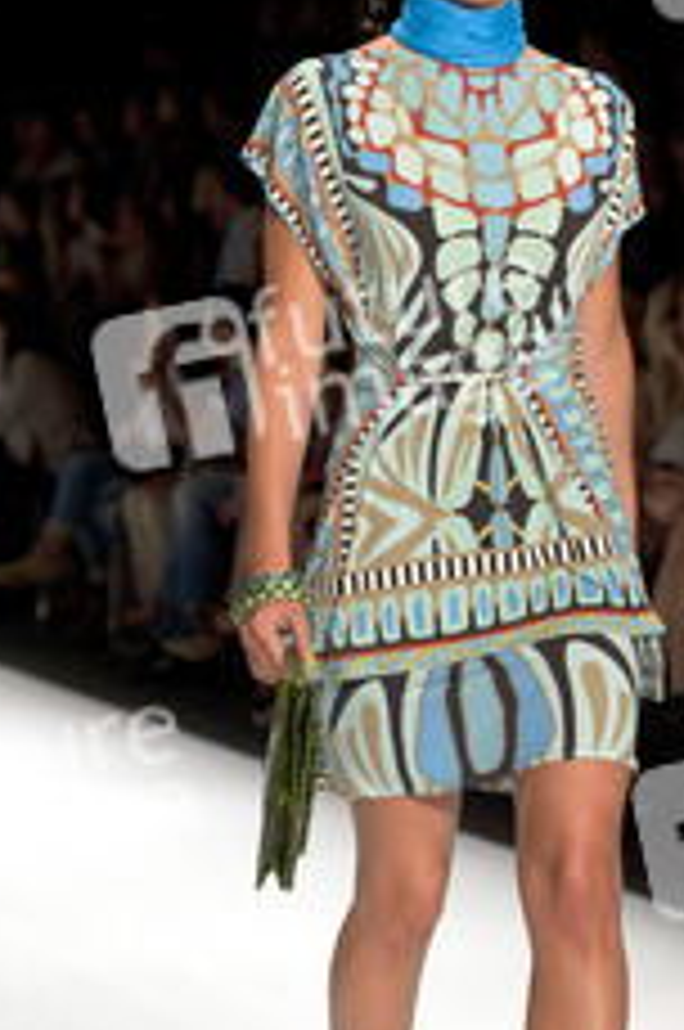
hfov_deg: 7.8
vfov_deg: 11.8
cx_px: 454
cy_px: 589
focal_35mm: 175
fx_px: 5002
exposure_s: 1/250
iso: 1600
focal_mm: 100
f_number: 7.1
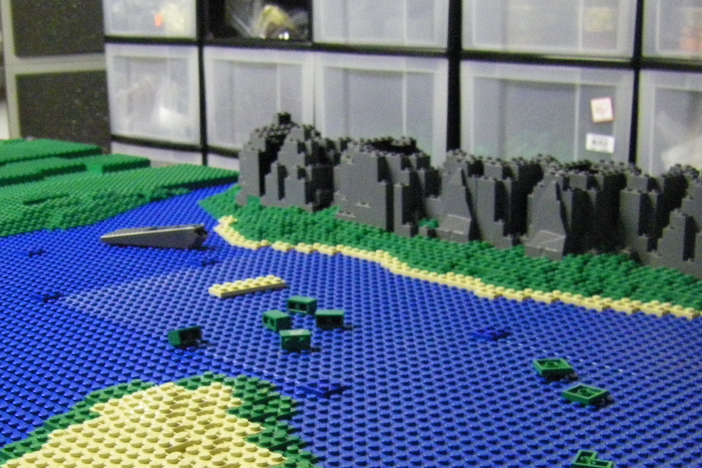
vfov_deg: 22.3
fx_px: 1170
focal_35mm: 60
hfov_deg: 33.4
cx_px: 321
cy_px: 389
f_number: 3.5
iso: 800
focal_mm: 6.3
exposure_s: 1/13
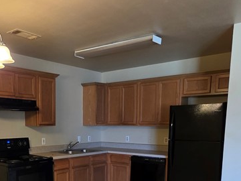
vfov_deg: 36.2
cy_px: 165
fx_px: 258
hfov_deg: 49.2
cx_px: 80
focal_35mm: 37
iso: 320
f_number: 1.9
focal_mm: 2.2
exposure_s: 1/60
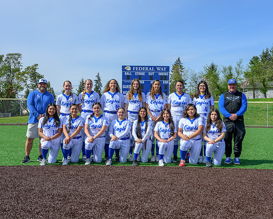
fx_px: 346
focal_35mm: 43
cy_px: 111
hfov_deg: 43.0
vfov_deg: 35.0
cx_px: 139
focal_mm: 32
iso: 100
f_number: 5.6
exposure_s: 1/640
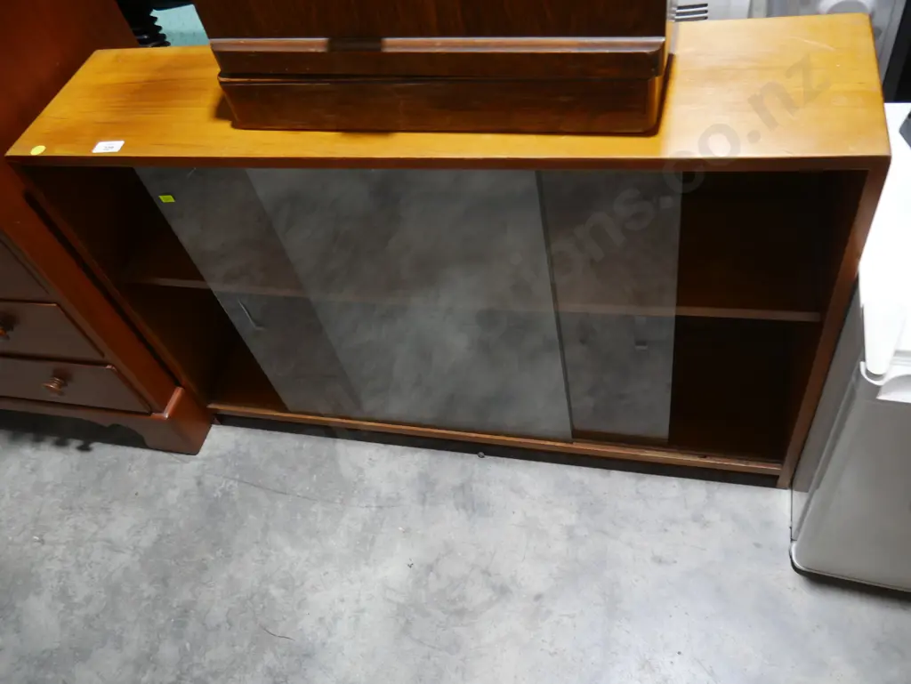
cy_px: 342
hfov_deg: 63.4
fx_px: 737
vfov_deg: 49.8
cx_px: 456
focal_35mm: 28
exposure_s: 1/60
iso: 400
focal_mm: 14
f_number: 3.5
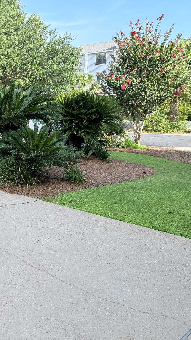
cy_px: 170
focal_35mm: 35
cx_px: -12
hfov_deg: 30.6
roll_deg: +0.3
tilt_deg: -13.7
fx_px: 315
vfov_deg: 56.6
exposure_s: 1/2525
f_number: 1.78
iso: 100
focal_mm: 6.76
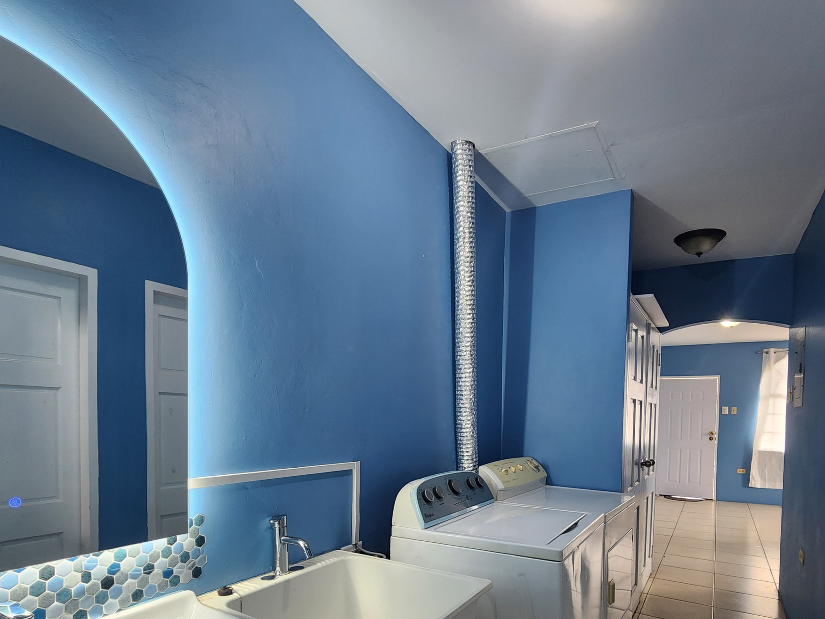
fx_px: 453
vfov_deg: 66.3
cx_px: 442
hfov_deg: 84.5
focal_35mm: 19
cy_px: 427
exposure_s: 1/60
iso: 200
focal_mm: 2.2
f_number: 2.2
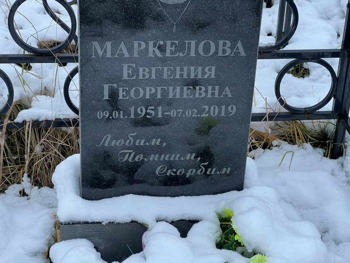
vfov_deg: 19.1
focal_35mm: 77
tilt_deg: -29.6
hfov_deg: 25.3
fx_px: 779
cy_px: 132
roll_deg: -0.8
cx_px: 175
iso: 32
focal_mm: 9
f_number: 2.8
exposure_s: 1/99
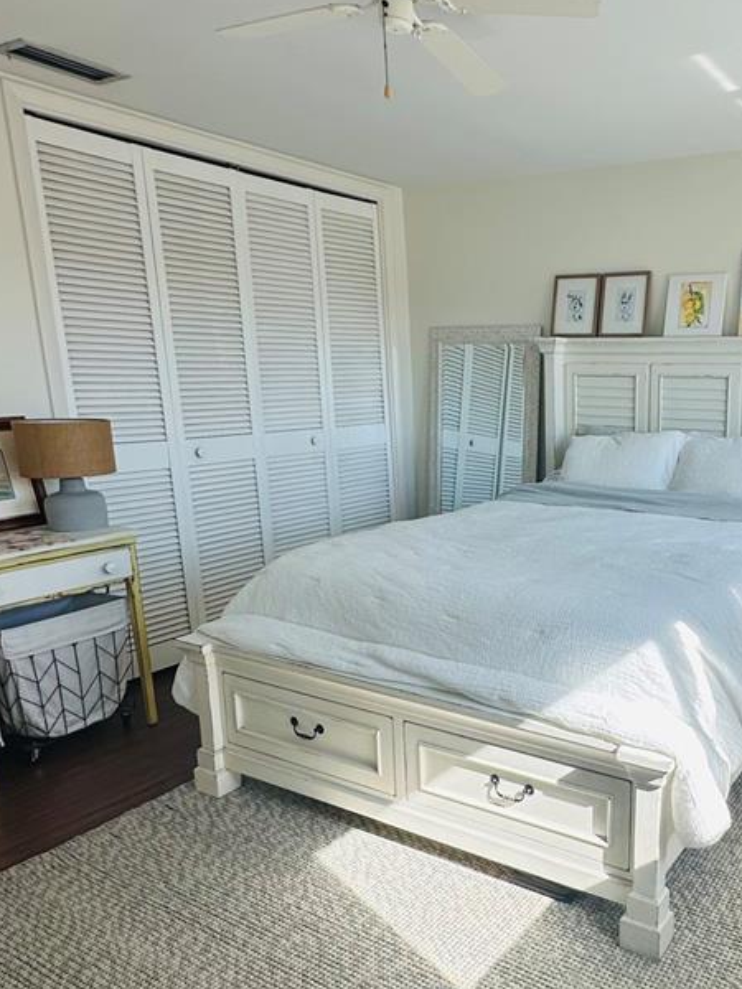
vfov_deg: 63.2
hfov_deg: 46.3
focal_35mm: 28
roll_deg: -1.1
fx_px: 800
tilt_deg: -13.4
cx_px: 625
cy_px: 557
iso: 40
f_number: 2.2
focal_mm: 2.22
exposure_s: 1/173
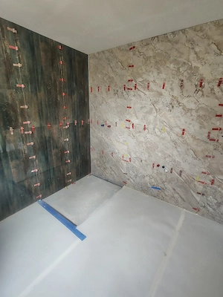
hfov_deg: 78.1
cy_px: 148
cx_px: 112
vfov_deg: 94.5
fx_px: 137
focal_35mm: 16
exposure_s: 1/37.5
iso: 309
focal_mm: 1.66
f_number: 2.2
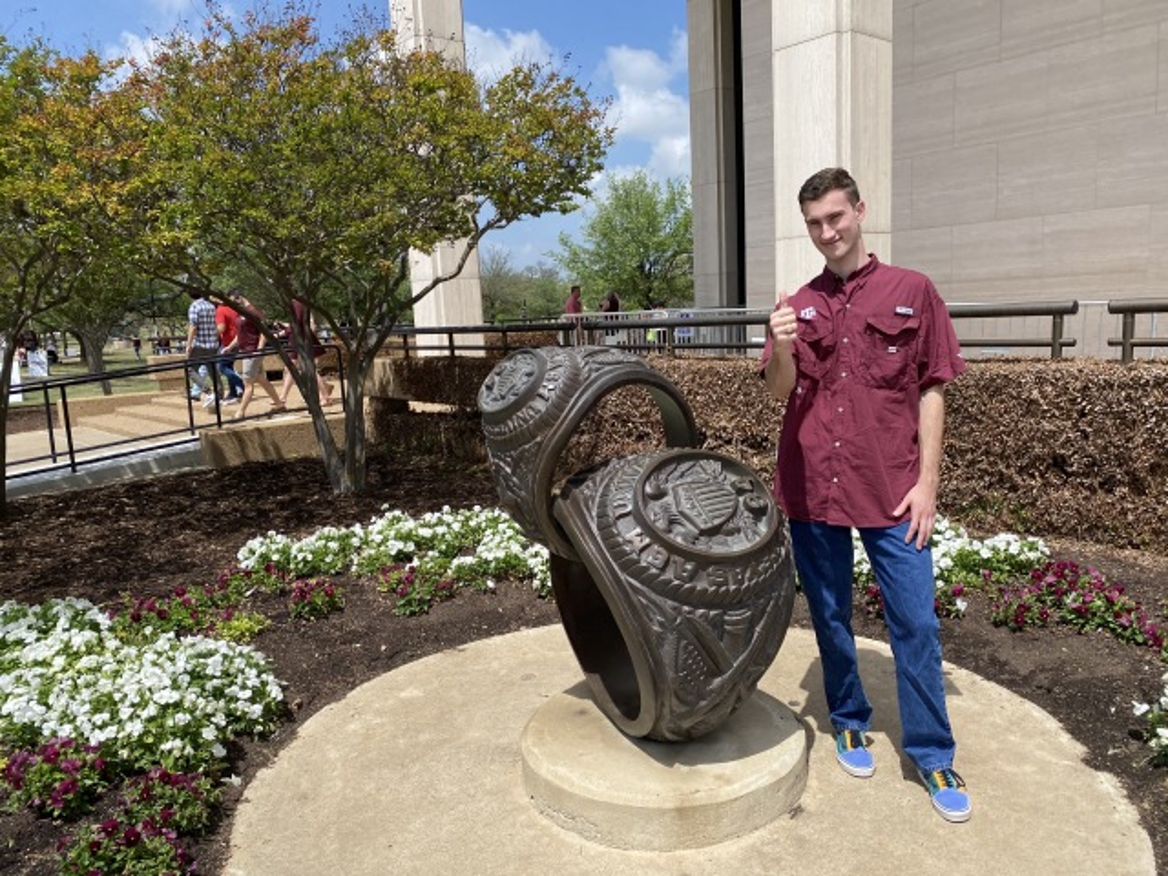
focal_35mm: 26
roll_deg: +2.4
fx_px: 877
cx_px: 584
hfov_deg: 67.3
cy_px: 438
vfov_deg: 53.1
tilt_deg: -8.5
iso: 32
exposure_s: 1/3497
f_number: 1.8
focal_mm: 4.25
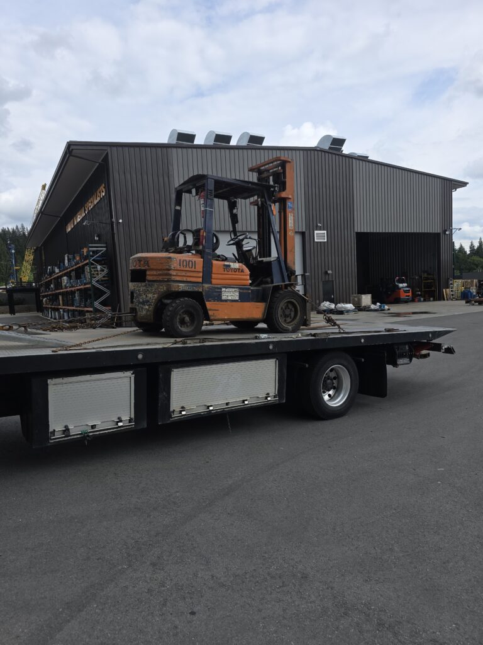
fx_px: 428
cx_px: 242
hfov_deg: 58.9
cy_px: 322
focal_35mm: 23
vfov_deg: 73.9
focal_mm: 6.3
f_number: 1.7
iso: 12
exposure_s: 1/643
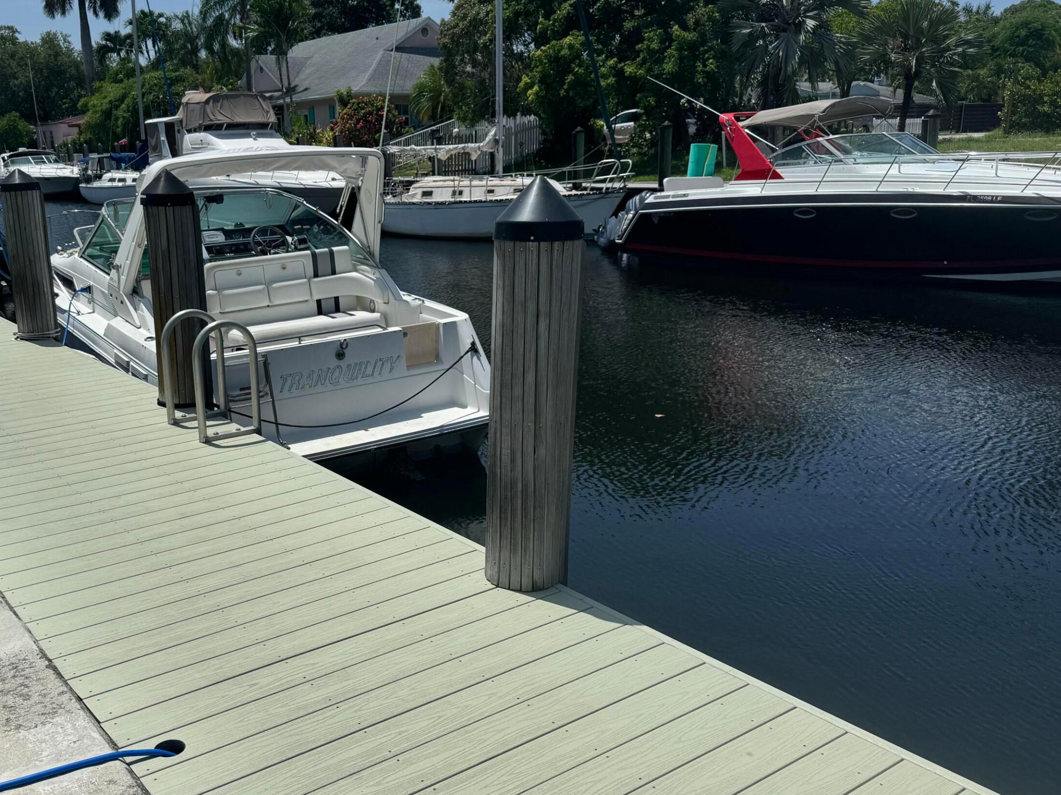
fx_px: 1011
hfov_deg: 54.5
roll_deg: +2.2
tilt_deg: -12.9
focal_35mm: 33
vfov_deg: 42.9
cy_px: 418
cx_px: 377
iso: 80
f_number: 1.78
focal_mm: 6.76
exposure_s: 1/10417
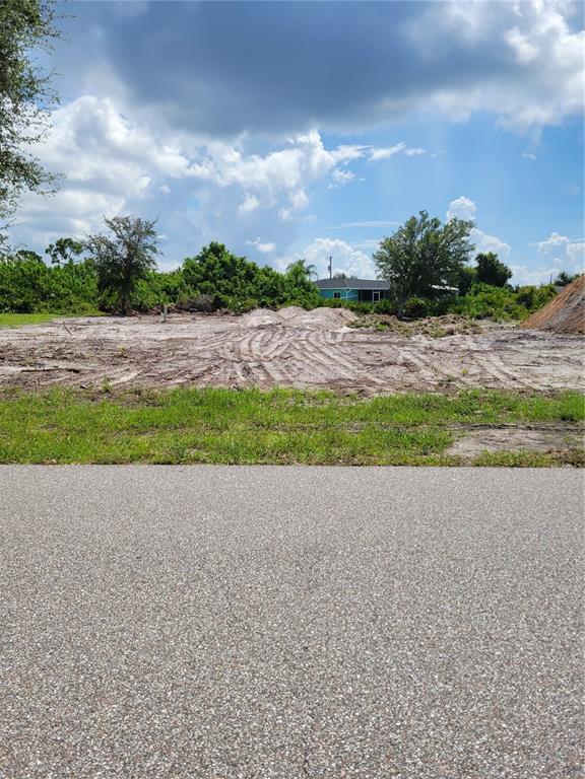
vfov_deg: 67.3
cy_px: 390
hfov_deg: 53.1
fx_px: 586
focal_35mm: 26
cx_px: 292
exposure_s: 1/3512
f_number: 1.8
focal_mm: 5.4
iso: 40
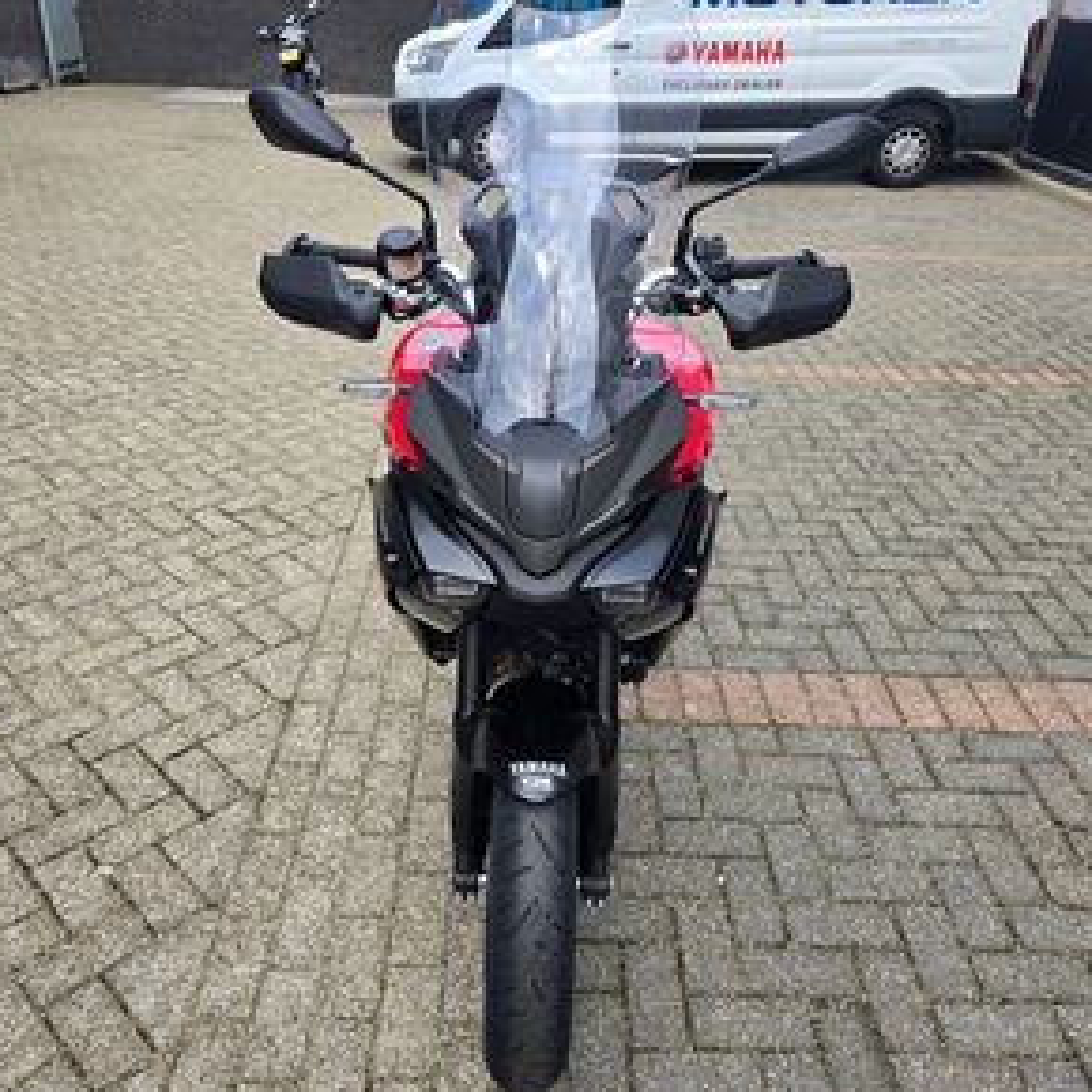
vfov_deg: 57.3
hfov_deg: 57.3
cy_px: 557
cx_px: 523
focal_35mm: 28
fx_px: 999
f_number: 1.7
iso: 12
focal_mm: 6.3
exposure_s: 1/180
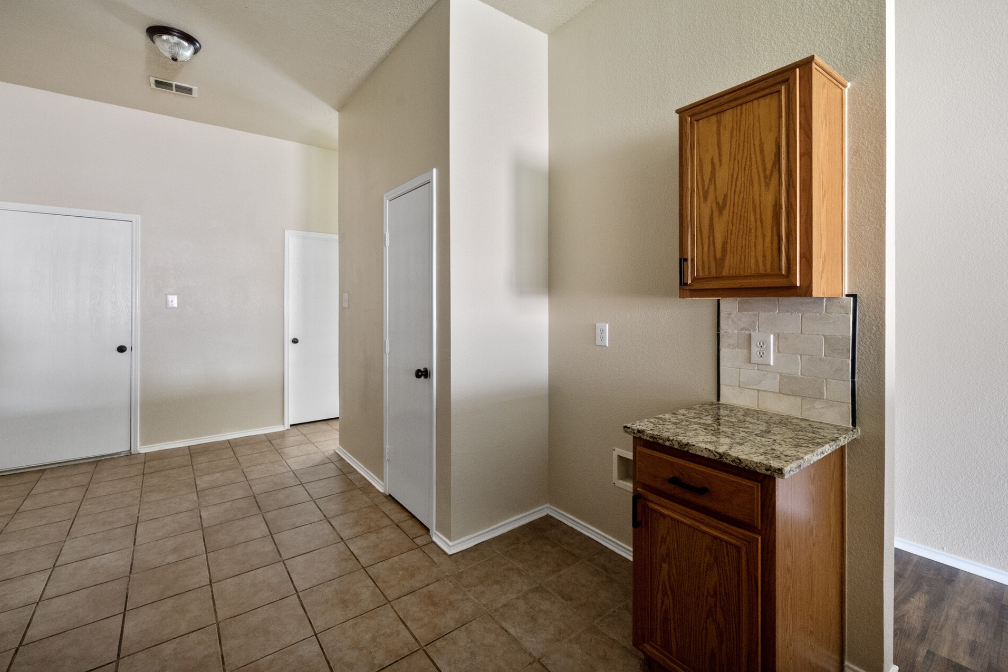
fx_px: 420
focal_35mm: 15
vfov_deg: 77.2
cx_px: 491
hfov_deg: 100.4
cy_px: 313
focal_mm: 14
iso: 2500
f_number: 8
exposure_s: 1/3
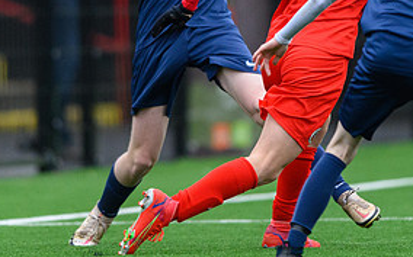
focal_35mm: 1179
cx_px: 248
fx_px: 13260
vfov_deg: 1.1
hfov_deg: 1.8
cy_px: 68
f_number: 2.8
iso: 5000
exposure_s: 1/2000
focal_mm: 400
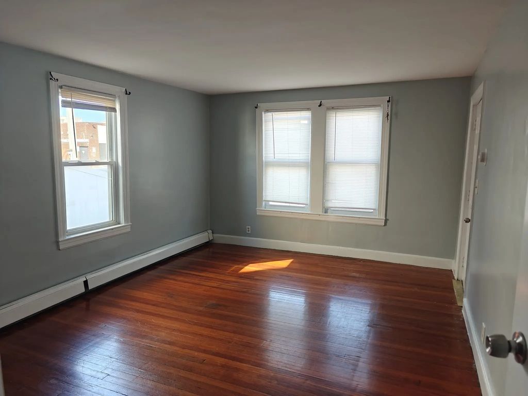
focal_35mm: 23
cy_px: 198
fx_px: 351
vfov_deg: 58.9
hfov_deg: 73.9
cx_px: 264
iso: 200
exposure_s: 1/100
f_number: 1.6
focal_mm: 6.06
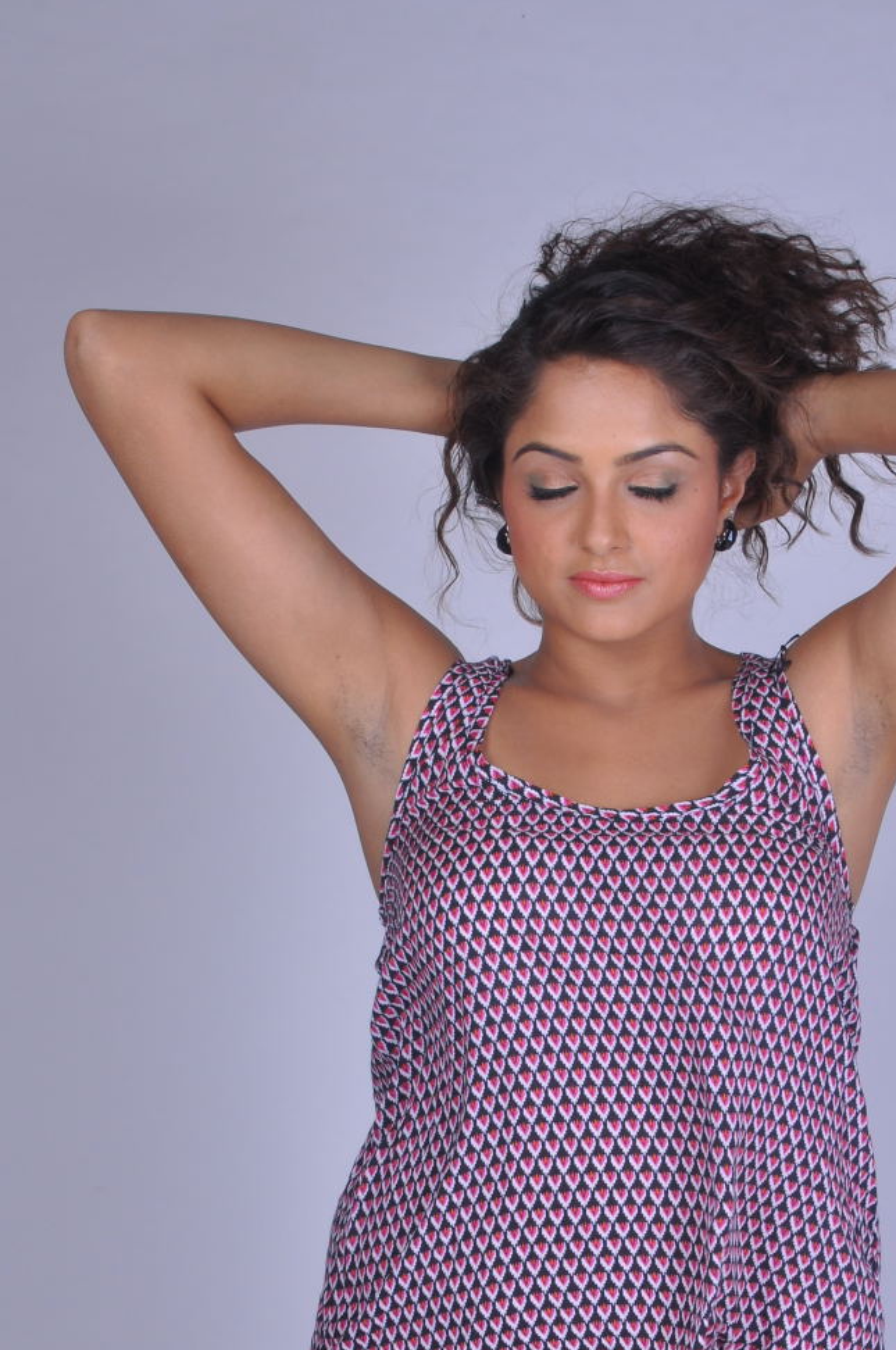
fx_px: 2959
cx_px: 638
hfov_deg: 17.2
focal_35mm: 79
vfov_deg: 25.6
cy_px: 897
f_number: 18
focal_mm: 32
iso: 200
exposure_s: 1/160
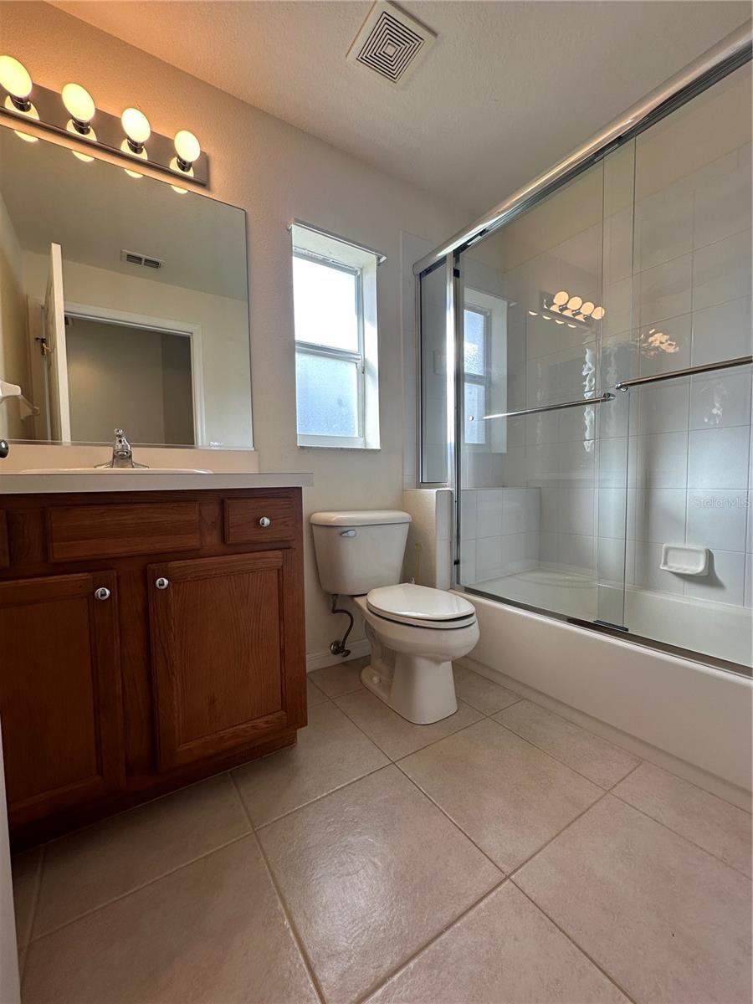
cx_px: 376
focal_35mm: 14
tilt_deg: -4.1
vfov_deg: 102.1
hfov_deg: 85.7
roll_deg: -1.2
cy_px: 502
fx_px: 406
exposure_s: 1/120
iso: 40
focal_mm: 2.22
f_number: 2.2
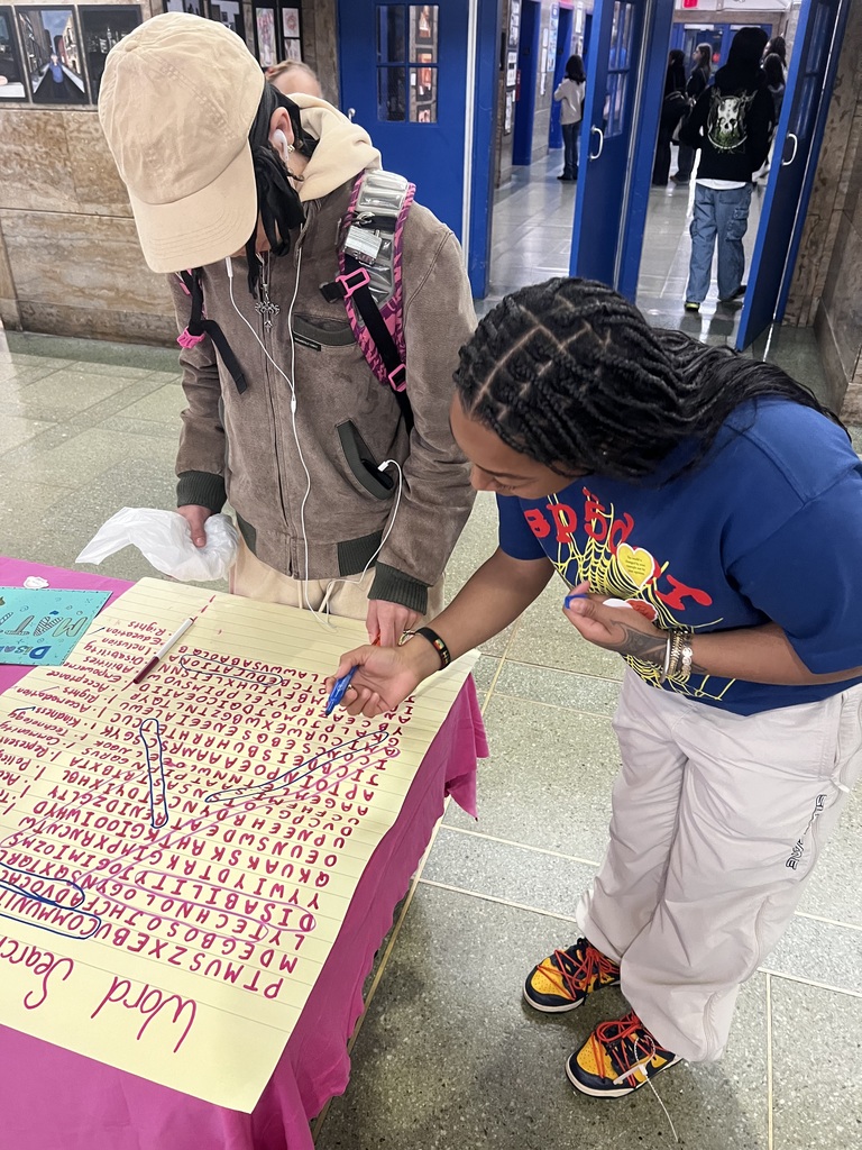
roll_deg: -1.4
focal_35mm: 26
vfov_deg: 67.3
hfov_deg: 53.1
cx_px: 431
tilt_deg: -30.6
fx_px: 863
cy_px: 575
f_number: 1.5
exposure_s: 1/60
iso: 400
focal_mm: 5.7
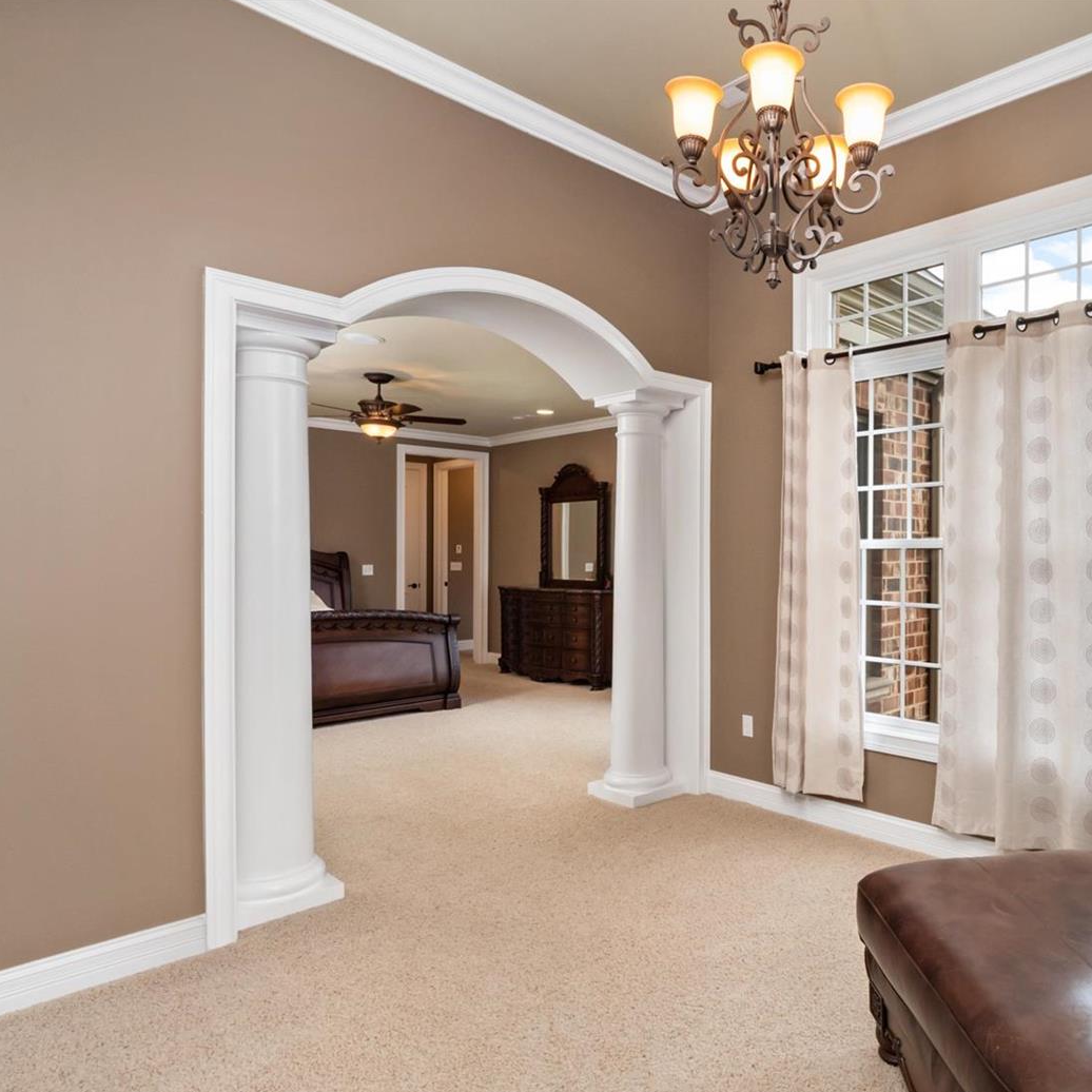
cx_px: 756
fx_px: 749
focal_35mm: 21
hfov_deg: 69.4
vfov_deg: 72.1
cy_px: 557
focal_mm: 8
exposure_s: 1/80
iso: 640
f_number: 9
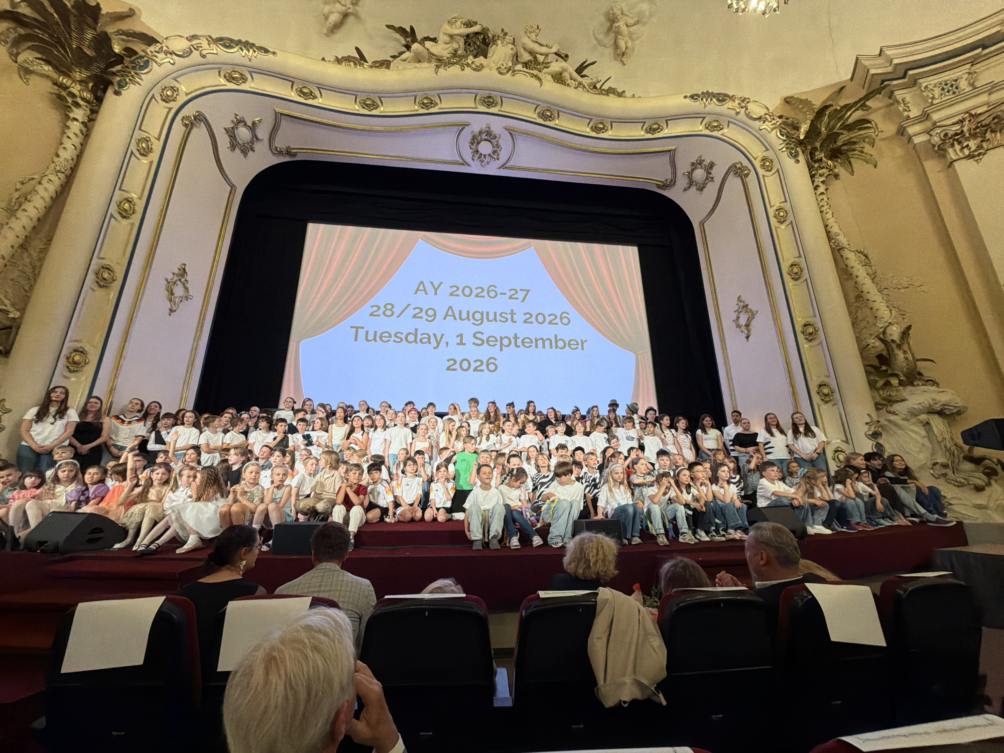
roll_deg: -0.3
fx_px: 406
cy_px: 376
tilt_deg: +17.1
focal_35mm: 14
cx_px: 502
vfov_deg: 85.7
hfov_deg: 102.1
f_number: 2.2
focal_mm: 2.22
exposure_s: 1/60
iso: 400
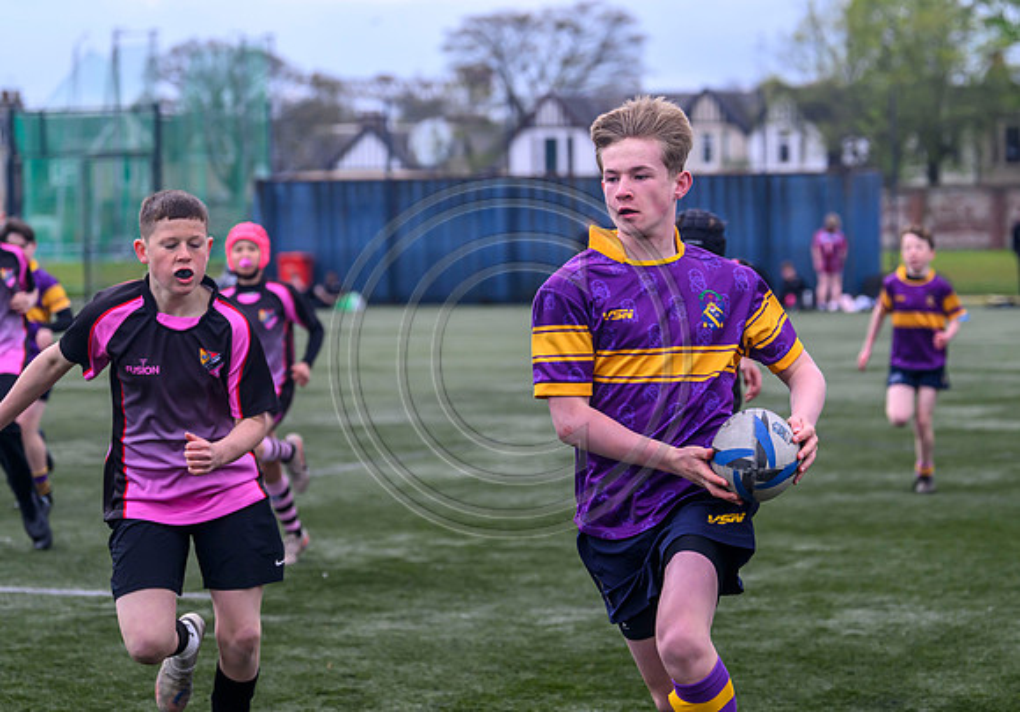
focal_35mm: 118
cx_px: 618
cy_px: 356
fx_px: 3390
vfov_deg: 12.0
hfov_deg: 17.1
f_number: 4
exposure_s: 1/5000
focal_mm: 98
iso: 1000
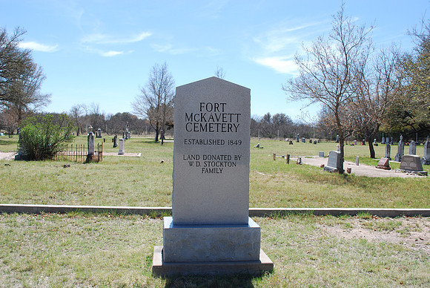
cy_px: 144
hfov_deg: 57.2
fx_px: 395
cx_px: 215
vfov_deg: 40.1
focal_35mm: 33
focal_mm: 22
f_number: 8
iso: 100
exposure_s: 1/250
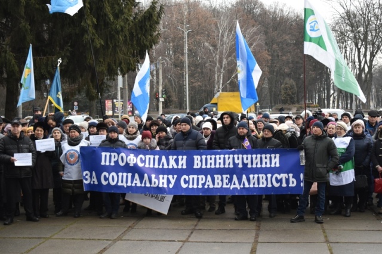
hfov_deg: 31.9
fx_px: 668
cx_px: 191
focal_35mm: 63
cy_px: 127
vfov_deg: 21.5
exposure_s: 1/125
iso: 900
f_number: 5
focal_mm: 42
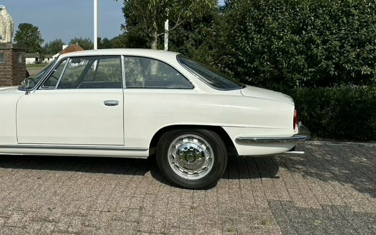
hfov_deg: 52.6
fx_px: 369
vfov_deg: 35.0
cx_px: 115
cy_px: 81
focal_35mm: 36
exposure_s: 1/9709
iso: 80
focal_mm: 6.86
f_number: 1.78
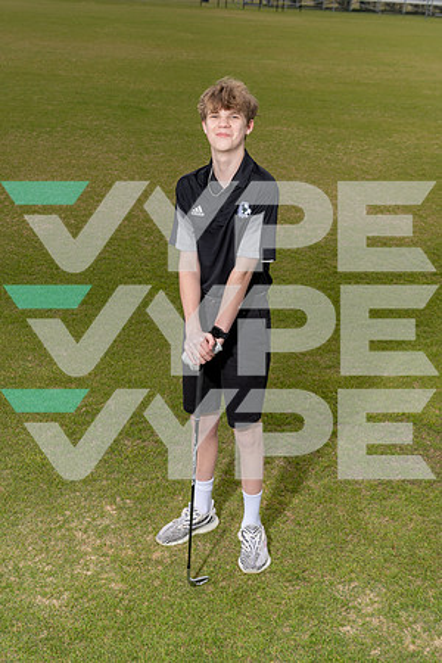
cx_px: 221
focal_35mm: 54
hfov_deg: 25.1
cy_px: 332
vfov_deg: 36.9
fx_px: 994
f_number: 9
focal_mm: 54
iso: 160
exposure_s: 1/250
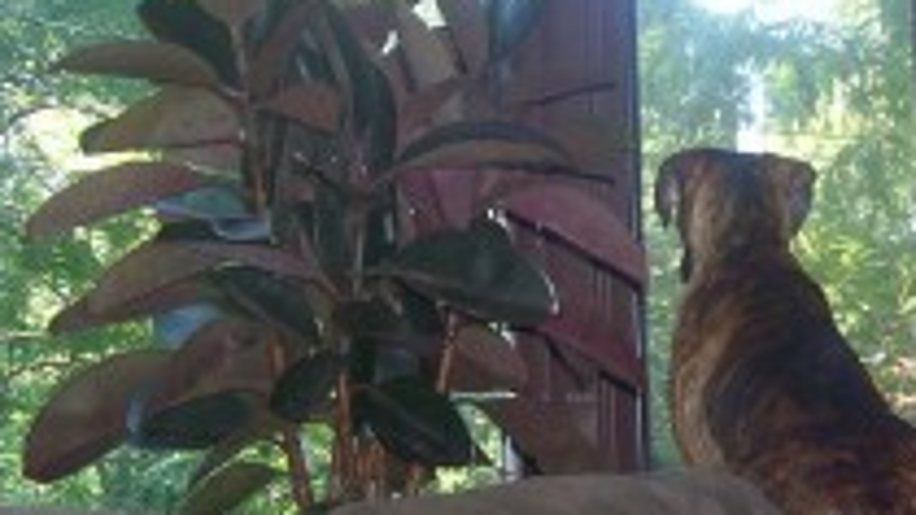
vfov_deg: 11.2
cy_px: 277
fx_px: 2623
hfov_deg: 19.5
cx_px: 790
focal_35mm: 108
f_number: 2.97
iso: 140
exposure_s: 1/69.5
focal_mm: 7.1
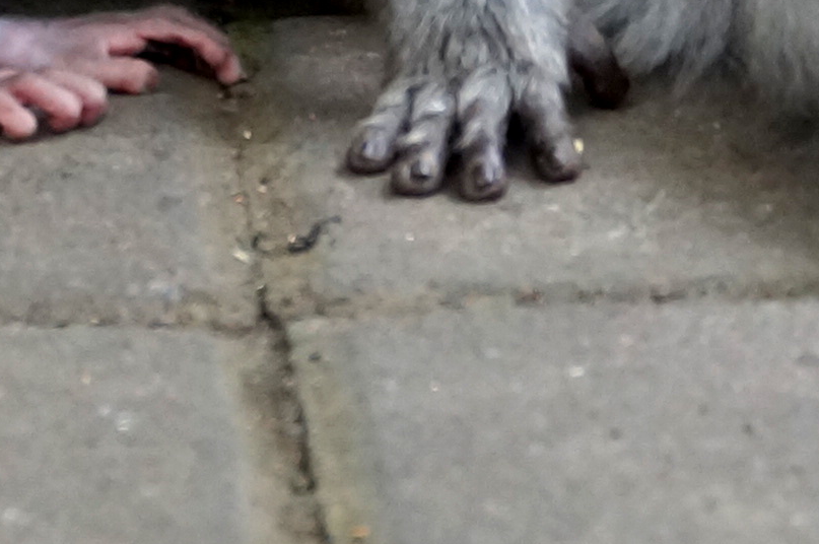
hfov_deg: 7.4
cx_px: -343
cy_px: -867
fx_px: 6226
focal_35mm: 274
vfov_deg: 4.8
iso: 800
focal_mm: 30
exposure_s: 1/320
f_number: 5
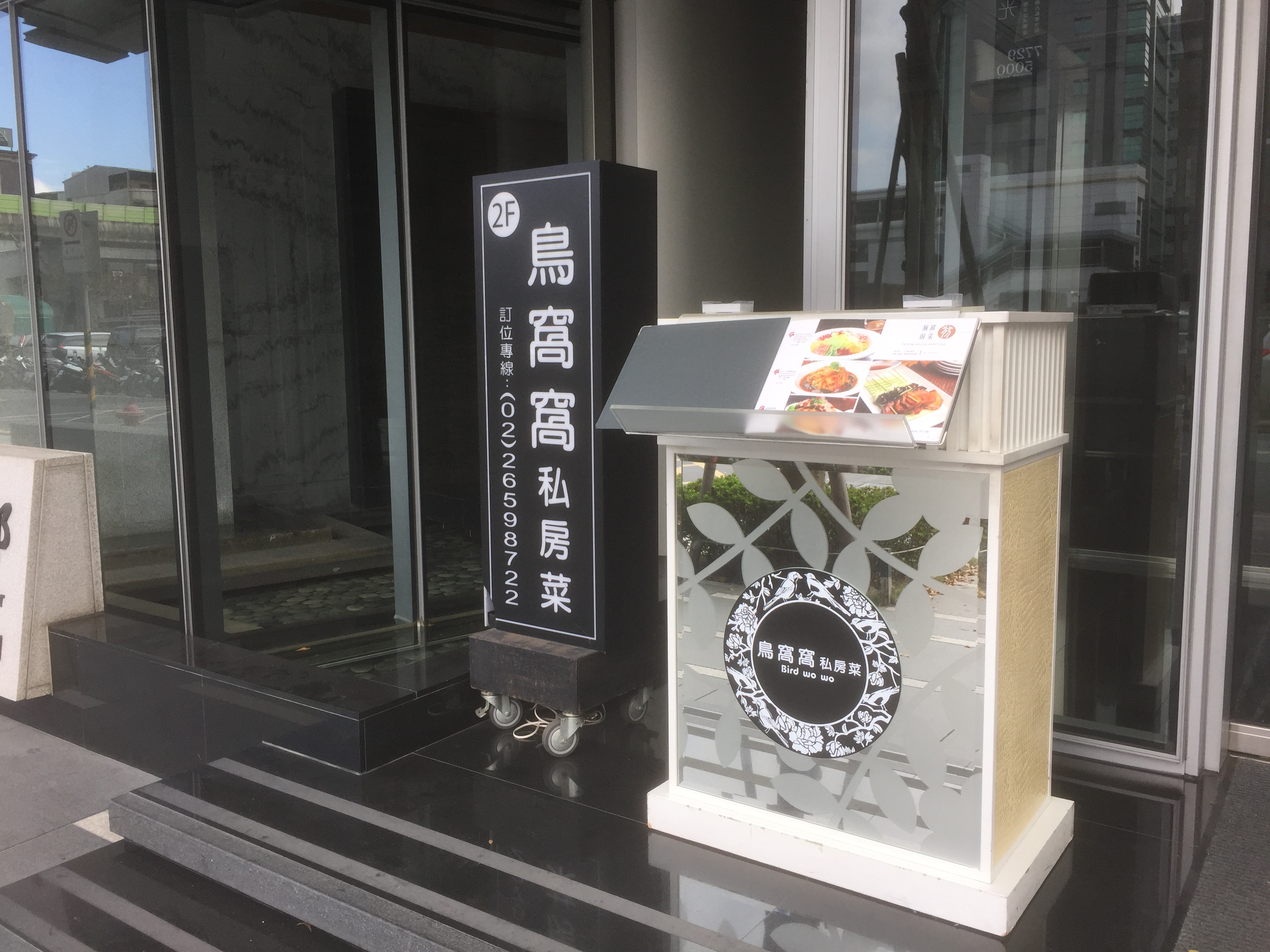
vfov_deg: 48.2
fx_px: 1064
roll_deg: +0.2
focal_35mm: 29
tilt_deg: -7.0
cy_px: 476
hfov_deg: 61.7
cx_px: 635
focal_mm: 4.15
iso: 32
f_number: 2.2
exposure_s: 1/370
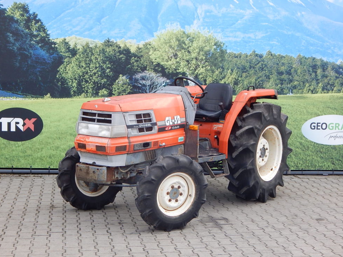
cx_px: 170
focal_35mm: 62
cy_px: 130
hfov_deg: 31.2
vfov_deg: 23.7
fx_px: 614
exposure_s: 1/250
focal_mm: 10.9
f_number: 4
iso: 160
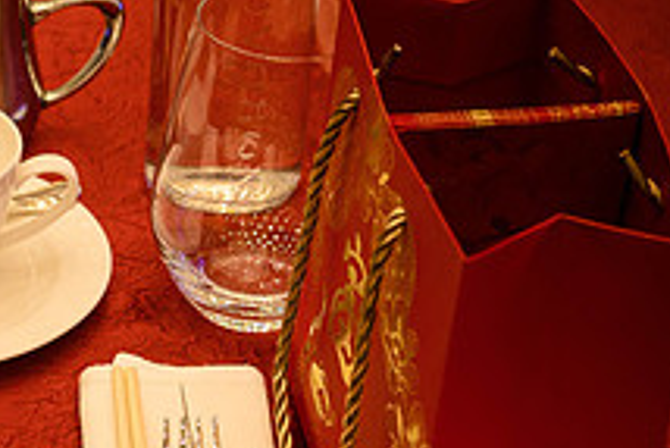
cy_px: 478
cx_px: -50
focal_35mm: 121
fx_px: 2253
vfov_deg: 11.2
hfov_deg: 16.4
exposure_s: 1/125
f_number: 2.8
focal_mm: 21
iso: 400
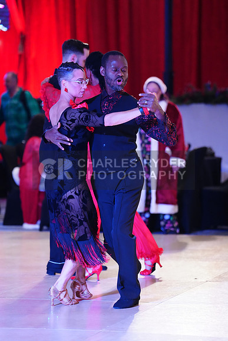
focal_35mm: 149
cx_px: 114
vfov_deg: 13.8
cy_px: 170
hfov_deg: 9.2
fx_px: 1415
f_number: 2.8
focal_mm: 149
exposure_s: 1/400
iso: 5000
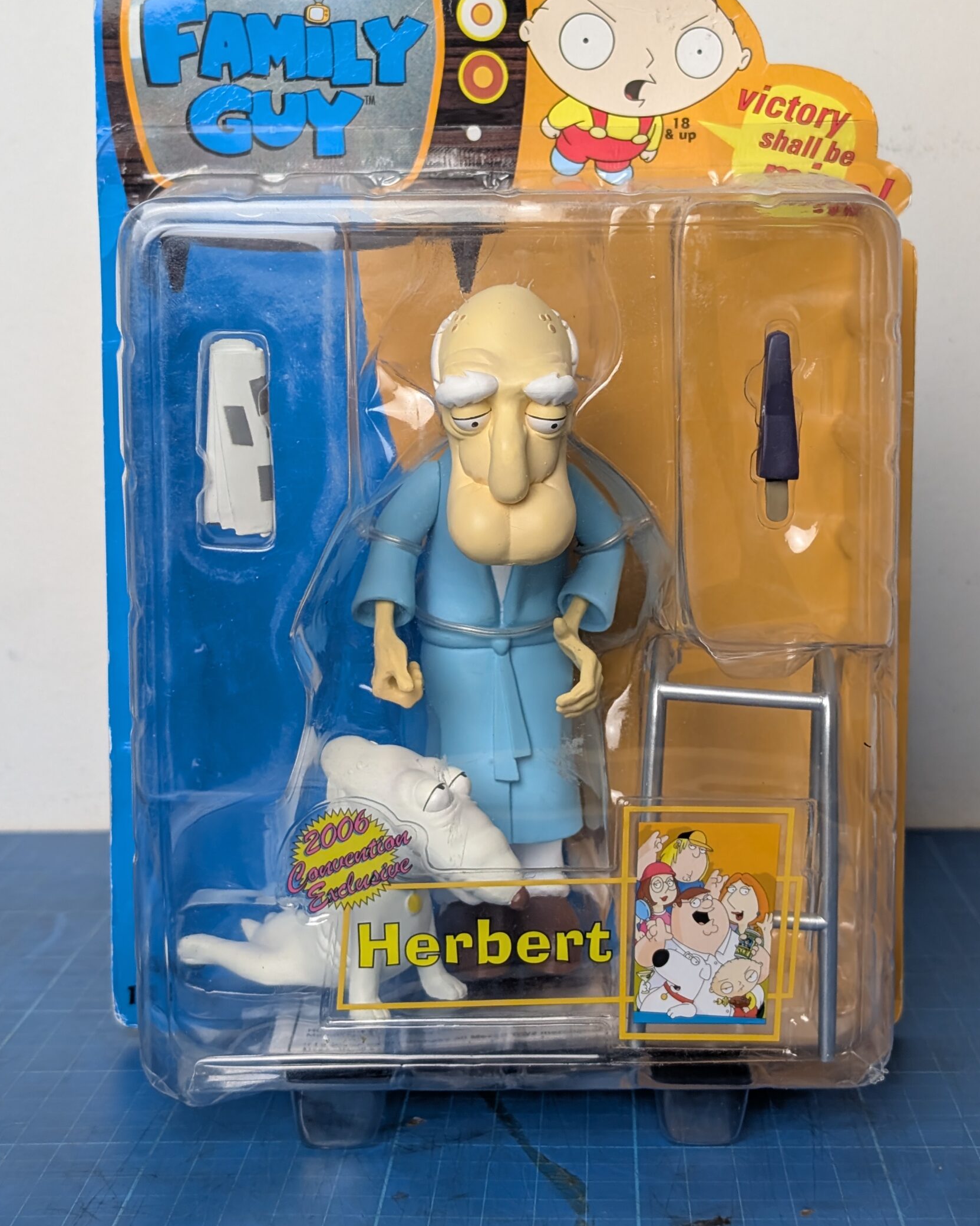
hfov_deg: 25.8
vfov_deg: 31.9
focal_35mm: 59
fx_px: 2139
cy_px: 516
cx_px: 535
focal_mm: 6.9
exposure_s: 1/100
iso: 133
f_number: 1.68
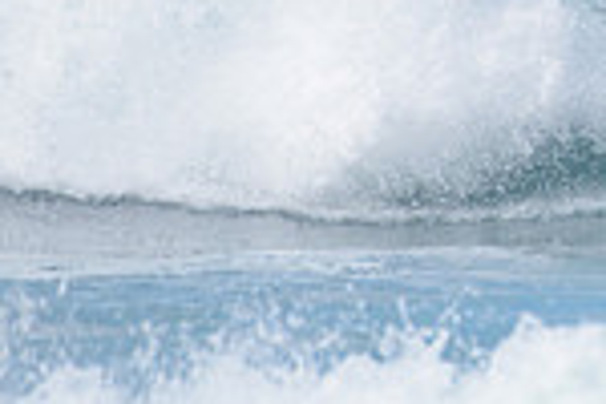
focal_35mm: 1927
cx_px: 937
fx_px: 32435
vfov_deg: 0.7
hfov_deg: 1.1
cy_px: -127
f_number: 6.3
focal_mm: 500
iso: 250
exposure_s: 1/2500
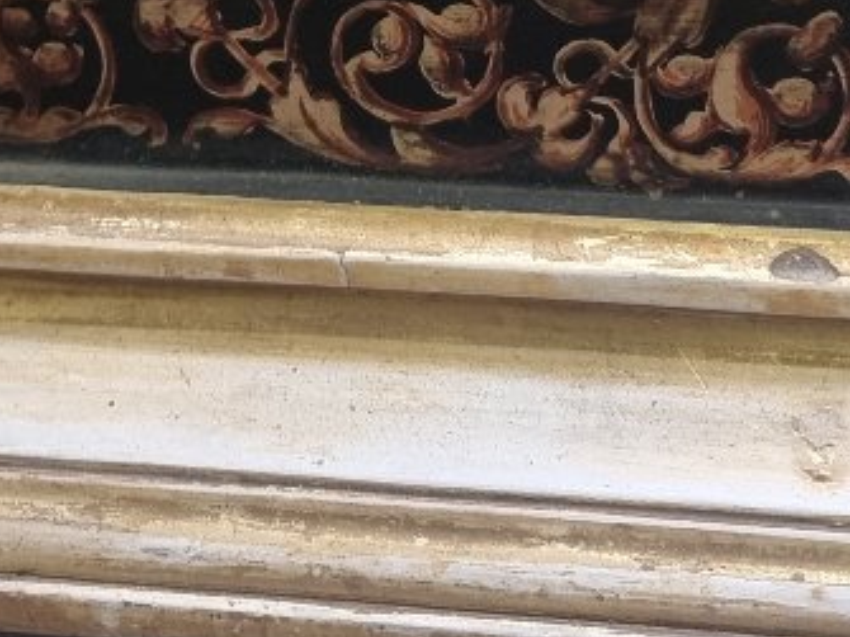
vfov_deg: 15.7
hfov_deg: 22.7
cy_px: -343
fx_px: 2111
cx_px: 345
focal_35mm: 86
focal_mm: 6.7
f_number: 1.8
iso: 320
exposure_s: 1/50
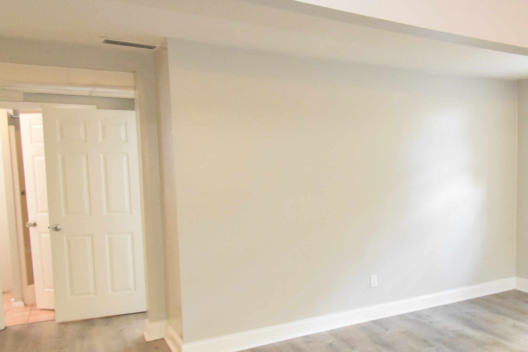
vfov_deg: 39.9
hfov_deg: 50.4
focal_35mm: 33
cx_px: 481
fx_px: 484
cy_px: 201
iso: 3600
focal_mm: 10
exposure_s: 1/60
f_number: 3.5
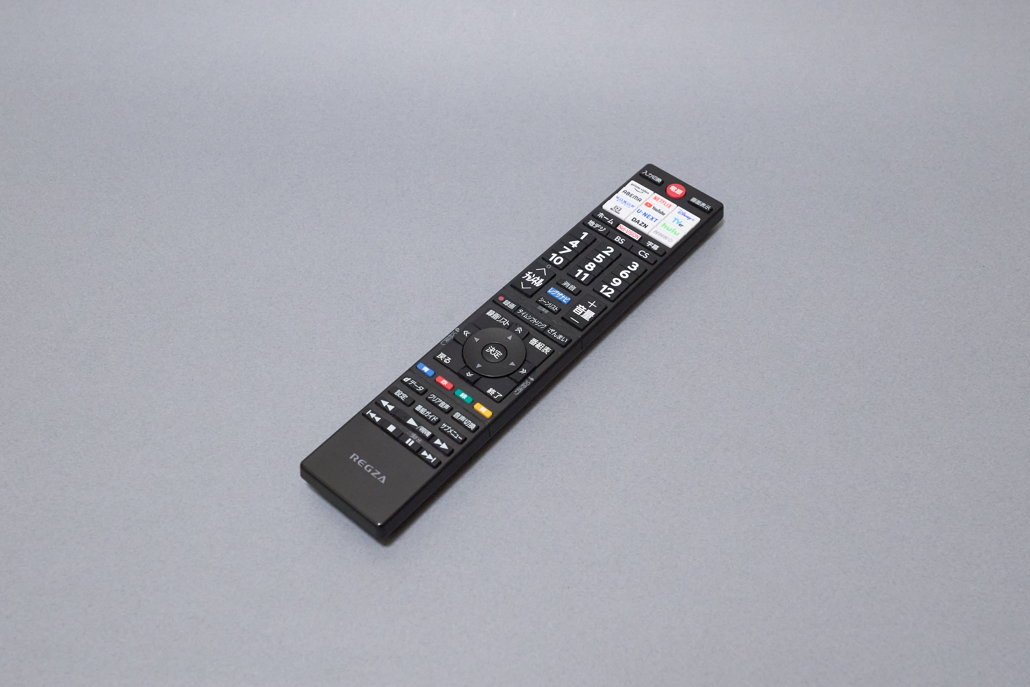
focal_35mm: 36
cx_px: 515
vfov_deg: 36.9
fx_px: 1030
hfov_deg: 53.1
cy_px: 344
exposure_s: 1/50
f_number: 5
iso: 500
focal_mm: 24
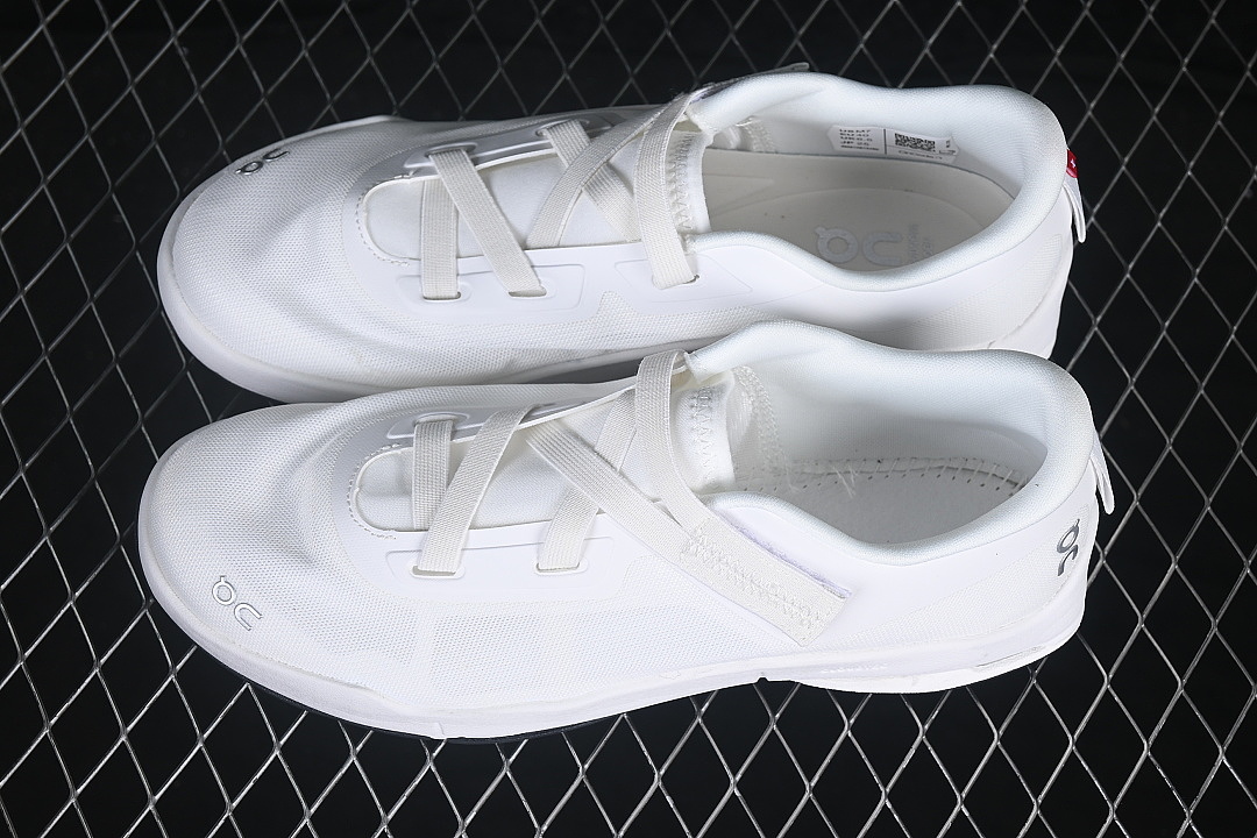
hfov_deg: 27.0
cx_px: 628
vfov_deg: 18.2
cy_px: 419
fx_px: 2619
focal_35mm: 75
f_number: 8
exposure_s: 1/60
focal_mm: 50
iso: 160
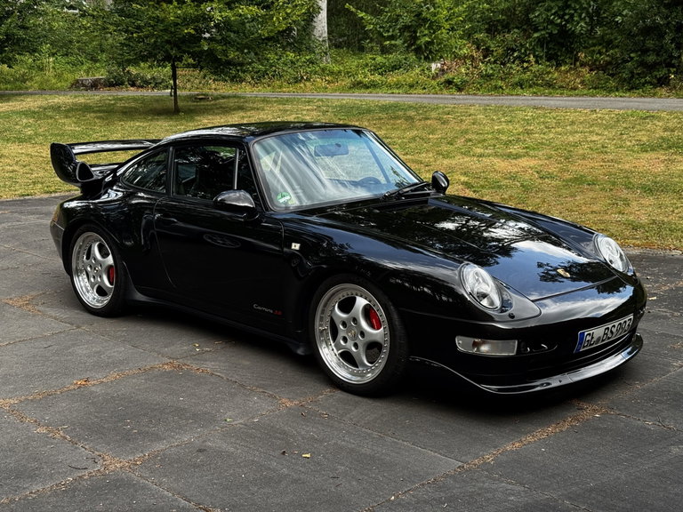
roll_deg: -0.1
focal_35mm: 48
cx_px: 342
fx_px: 947
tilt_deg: -11.4
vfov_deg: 30.3
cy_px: 256
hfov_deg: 39.7
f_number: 1.78
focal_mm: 6.76
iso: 64
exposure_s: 1/507
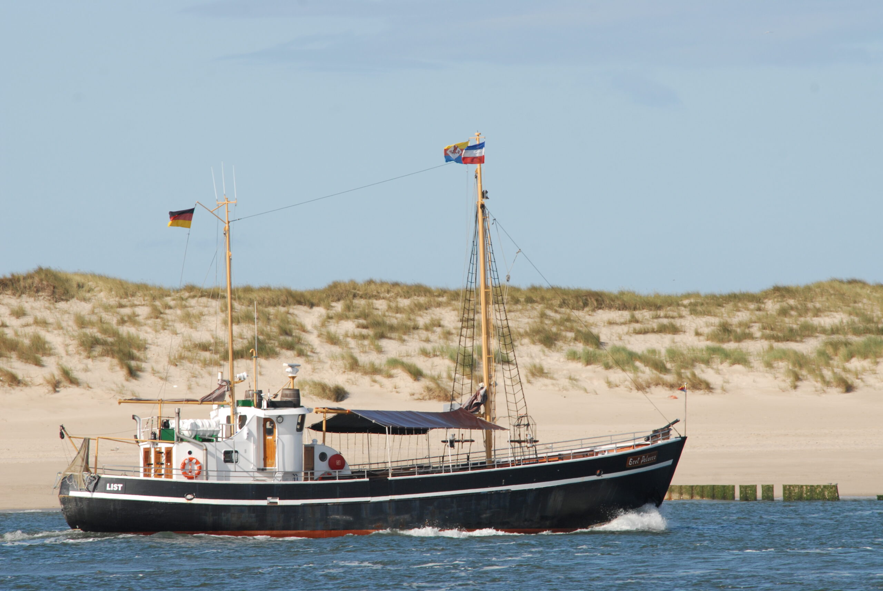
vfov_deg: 3.1
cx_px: 442
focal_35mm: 450
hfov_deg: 4.6
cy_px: 296
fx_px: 11051
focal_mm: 300
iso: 200
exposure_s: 1/320
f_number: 9
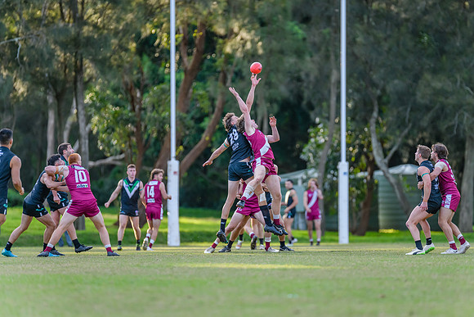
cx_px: 256
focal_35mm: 271
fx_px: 3567
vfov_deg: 5.1
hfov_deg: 7.6
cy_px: 160
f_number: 2.8
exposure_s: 1/2500
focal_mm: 250
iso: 2000
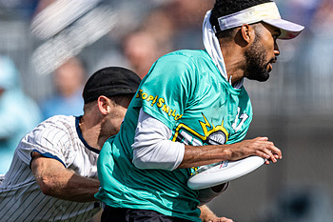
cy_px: 149
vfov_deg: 1.3
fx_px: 9523
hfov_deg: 2.0
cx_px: 218
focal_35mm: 1030
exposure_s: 1/3200
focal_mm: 400
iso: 100
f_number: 2.8
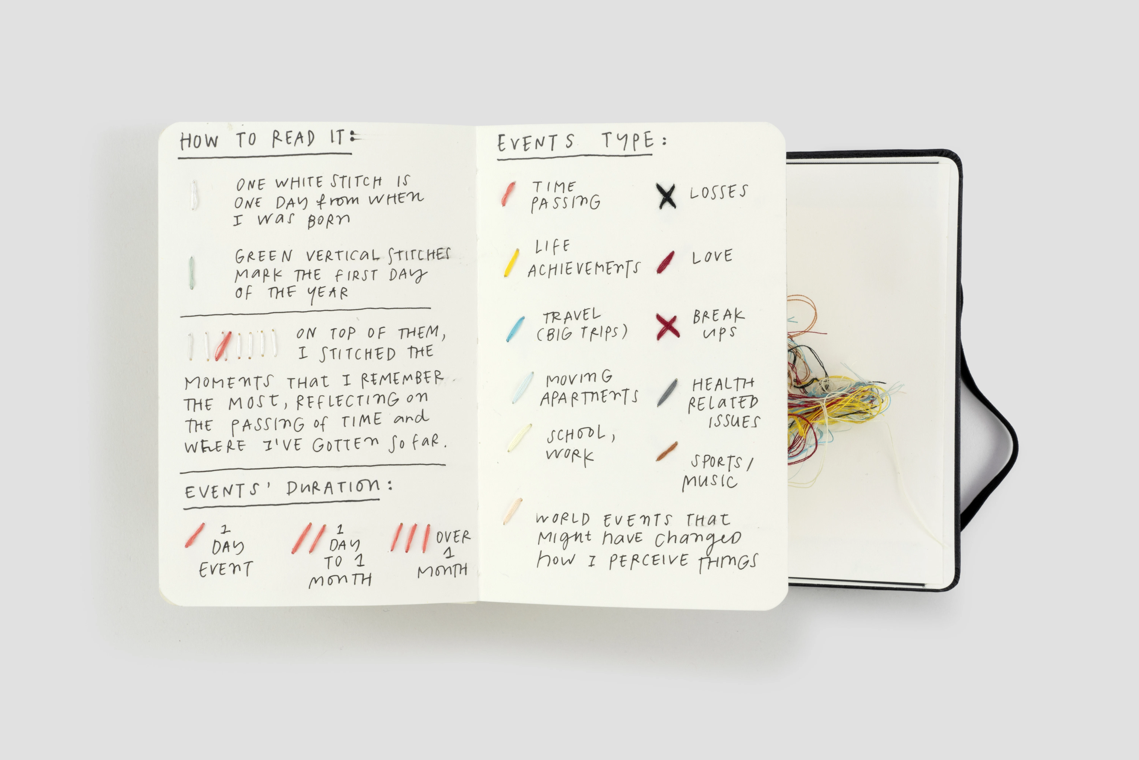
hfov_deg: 45.4
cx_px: 570
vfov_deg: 31.2
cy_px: 380
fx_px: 1361
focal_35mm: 43
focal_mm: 43
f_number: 22
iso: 200
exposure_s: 1/8
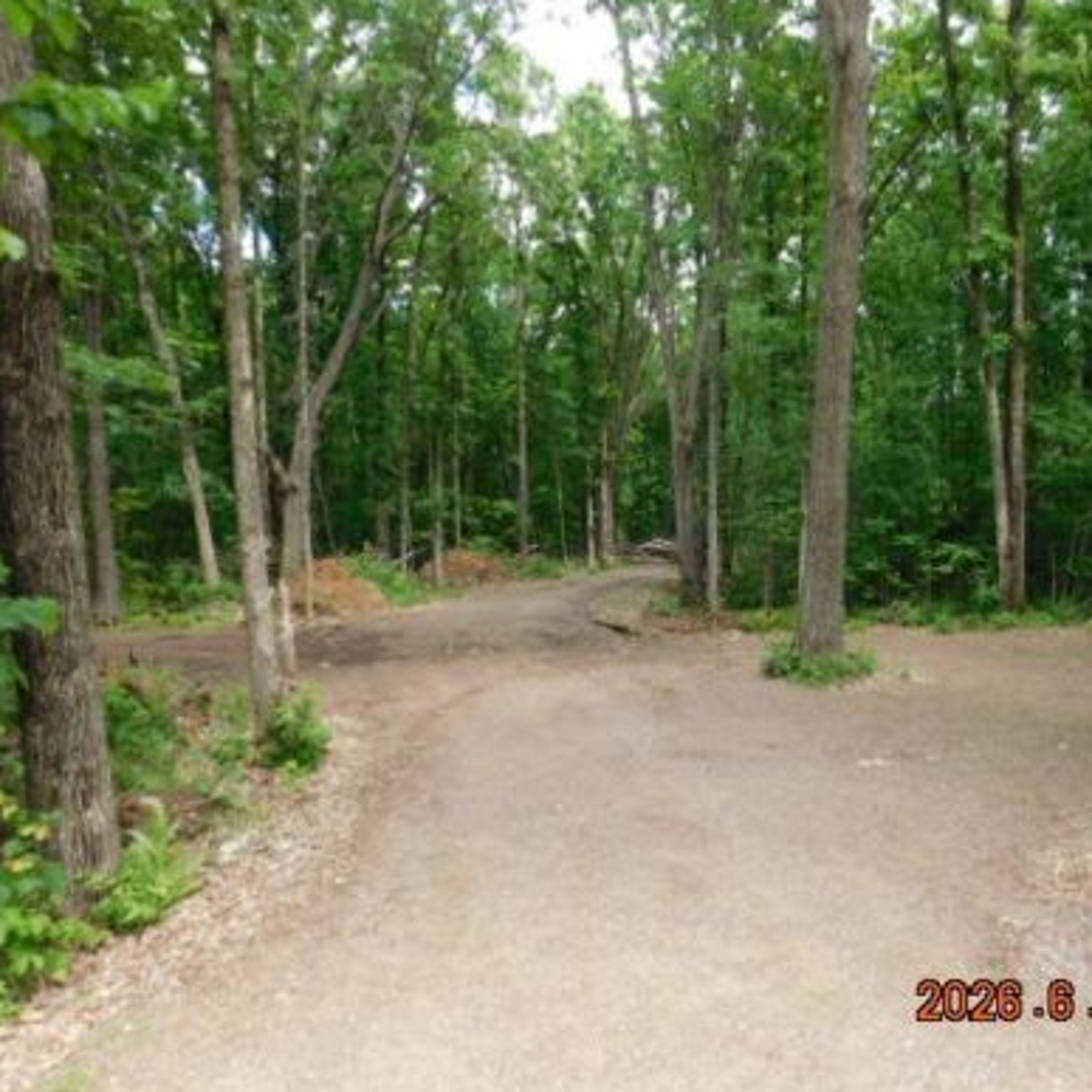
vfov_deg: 57.3
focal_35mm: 28
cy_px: 556
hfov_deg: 56.6
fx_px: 999
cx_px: 681
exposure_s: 1/250
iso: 125
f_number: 3
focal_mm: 4
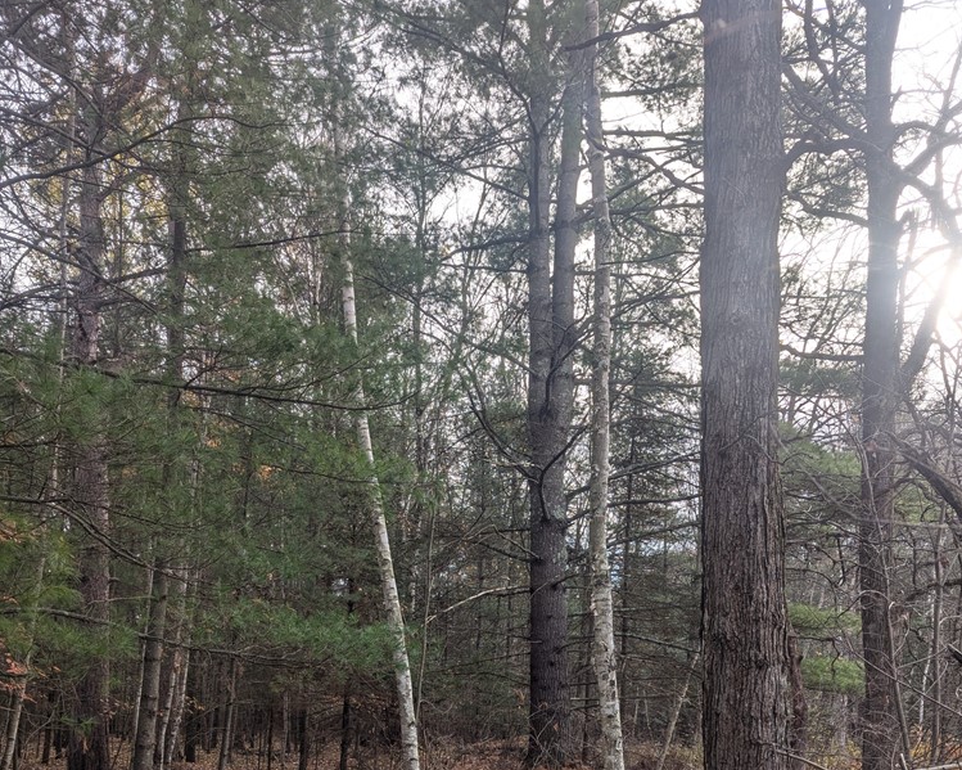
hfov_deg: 55.7
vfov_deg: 43.5
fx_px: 911
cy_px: 625
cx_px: 472
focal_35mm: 32
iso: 35
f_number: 1.85
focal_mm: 6.81
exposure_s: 1/382
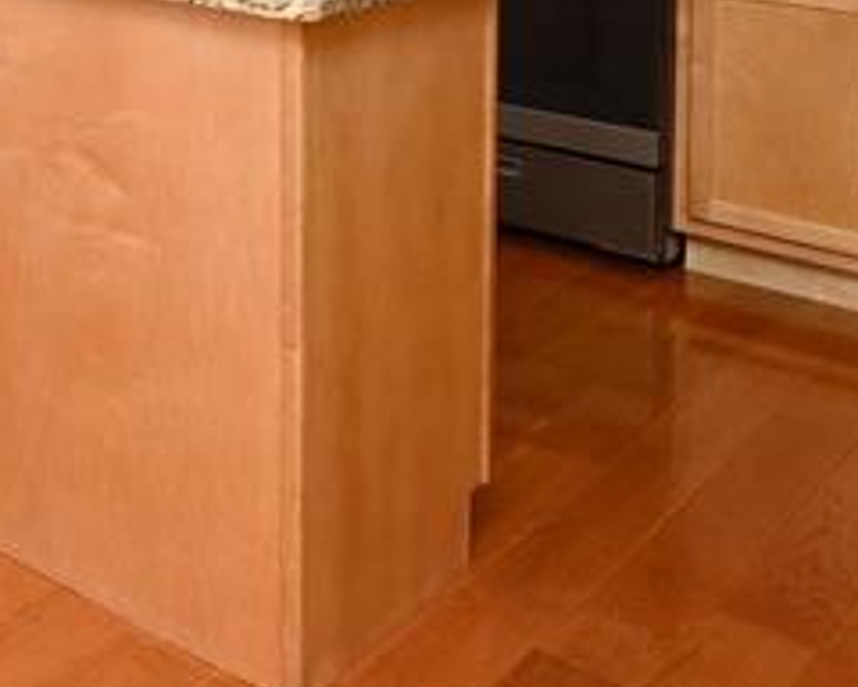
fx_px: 1422
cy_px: -100
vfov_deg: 24.9
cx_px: -383
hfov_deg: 26.0
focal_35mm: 56
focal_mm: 14
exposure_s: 1/60
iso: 800
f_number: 13
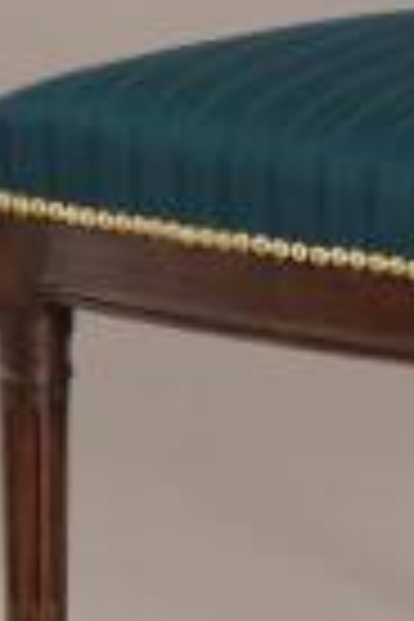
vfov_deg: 4.3
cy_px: 40
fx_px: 8245
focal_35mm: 478
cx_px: 556
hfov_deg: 2.9
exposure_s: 15
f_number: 16
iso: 100
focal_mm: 135
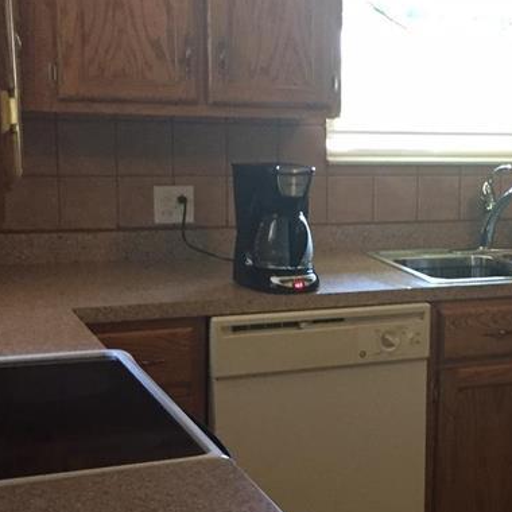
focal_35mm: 69
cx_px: 552
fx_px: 1155
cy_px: 295
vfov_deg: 25.0
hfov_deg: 23.6
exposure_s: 1/30
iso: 200
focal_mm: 4.15
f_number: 2.2
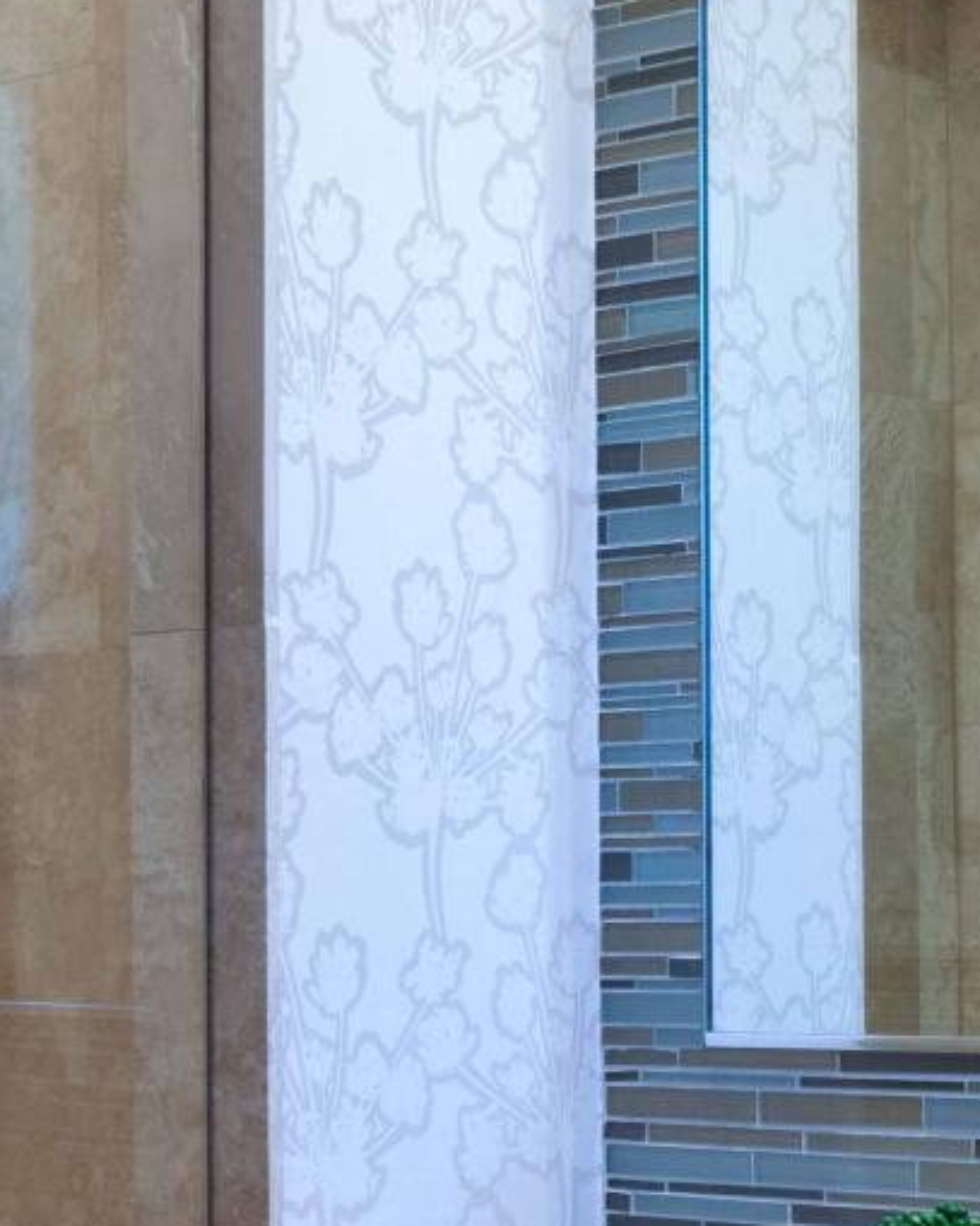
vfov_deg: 22.9
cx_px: 910
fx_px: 3010
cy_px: 874
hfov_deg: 18.2
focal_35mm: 83
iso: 80
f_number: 13
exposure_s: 1/3
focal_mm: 15
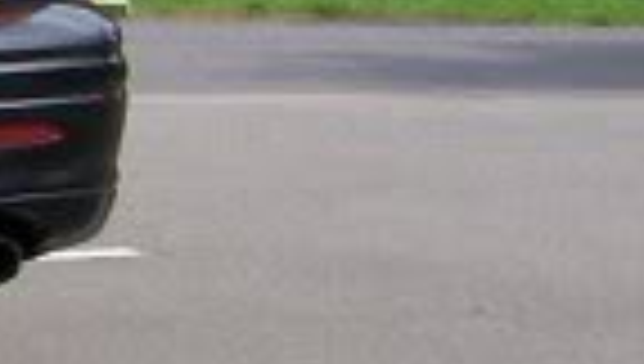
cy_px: -63
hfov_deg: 7.5
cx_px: -977
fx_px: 4533
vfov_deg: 4.6
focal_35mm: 265
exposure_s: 1/269
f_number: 5.1
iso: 80
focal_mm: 5.6
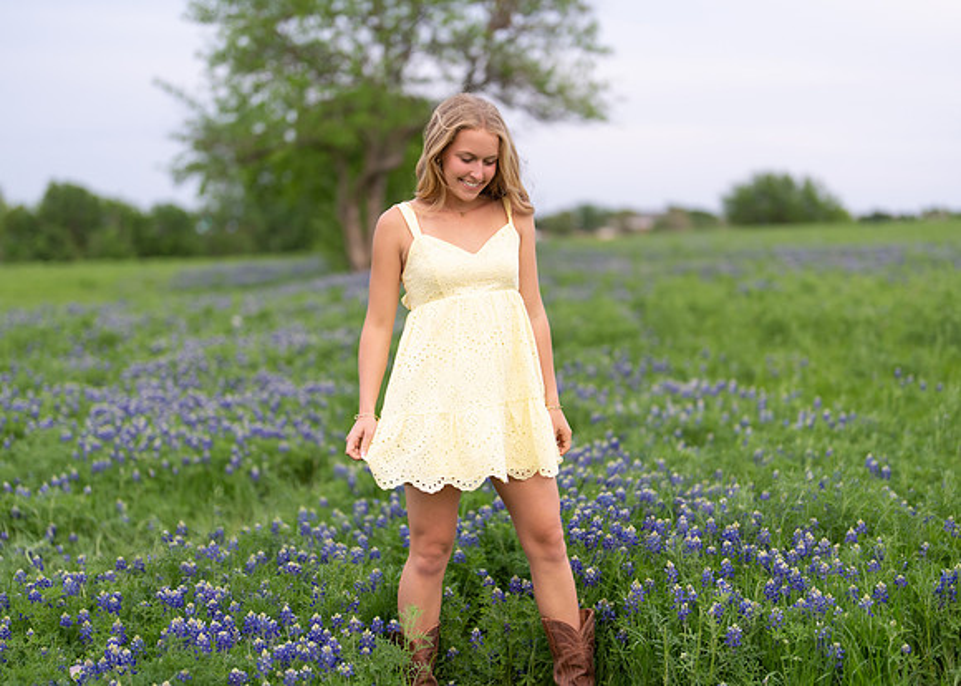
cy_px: 344
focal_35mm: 57
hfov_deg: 34.4
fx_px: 1551
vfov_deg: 24.9
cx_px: 496
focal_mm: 50
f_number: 1.2
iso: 250
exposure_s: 1/800
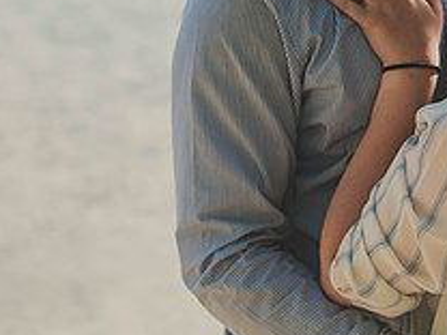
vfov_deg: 10.9
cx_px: 514
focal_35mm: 134
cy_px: -31
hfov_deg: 14.3
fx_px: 1730
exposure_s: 1/1000
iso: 100
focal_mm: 50
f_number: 2.8
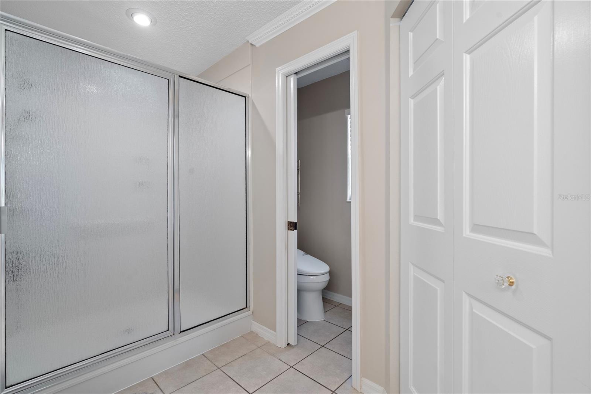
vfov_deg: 73.7
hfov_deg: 96.7
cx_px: 296
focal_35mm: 16
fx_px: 263
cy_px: 197
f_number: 8
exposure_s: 1.6
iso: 400
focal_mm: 16
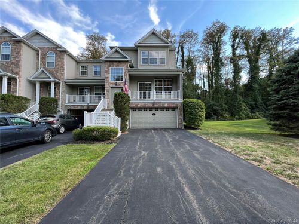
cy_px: 112
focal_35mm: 13
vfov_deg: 89.9
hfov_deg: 106.2
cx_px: 150
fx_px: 112
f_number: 1.8
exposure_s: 1/223
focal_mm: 1.57
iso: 32
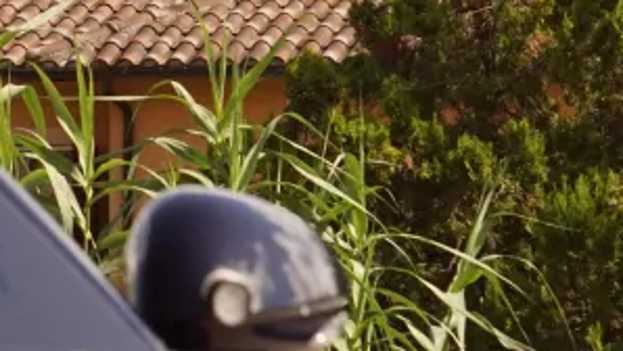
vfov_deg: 2.7
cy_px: -69
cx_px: -403
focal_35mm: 443
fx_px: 7322
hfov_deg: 4.8
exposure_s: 1/500
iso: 400
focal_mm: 70
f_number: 9
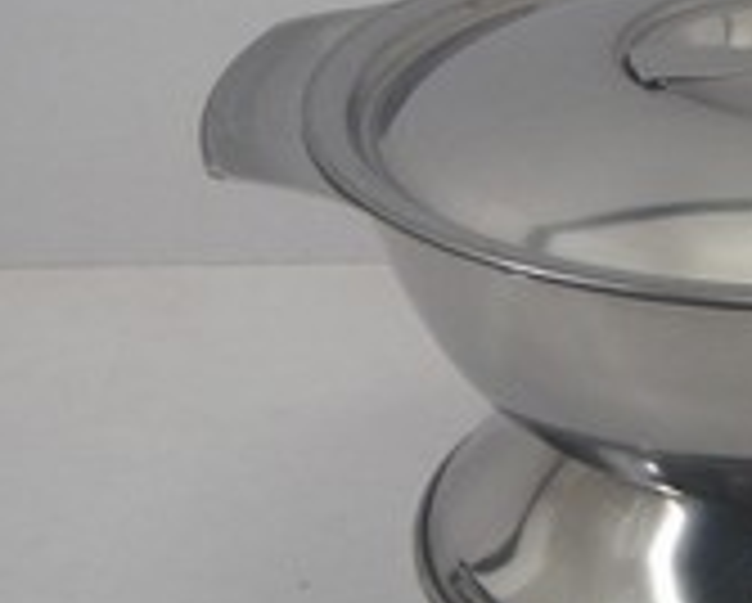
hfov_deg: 15.7
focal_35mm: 119
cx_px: 815
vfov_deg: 13.0
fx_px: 2652
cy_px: 261
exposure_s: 1/40
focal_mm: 9.13
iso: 160
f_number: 4
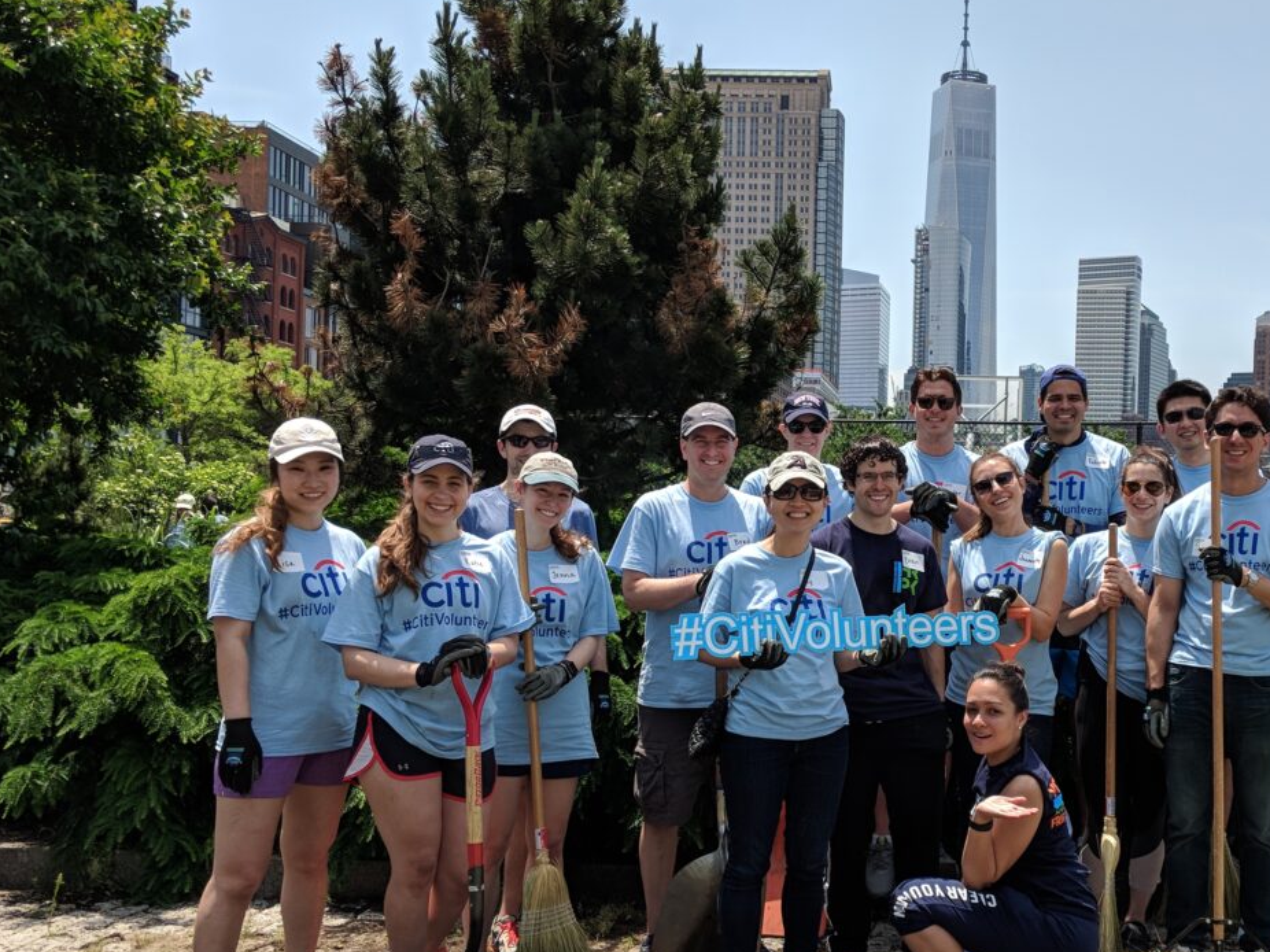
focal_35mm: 42
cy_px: 524
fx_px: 1541
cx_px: 909
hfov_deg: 43.7
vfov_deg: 34.3
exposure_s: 1/2924
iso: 52
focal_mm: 4.44
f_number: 1.8
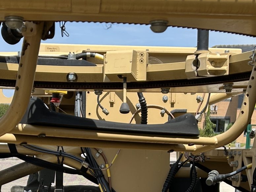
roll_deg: -1.9
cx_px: 95
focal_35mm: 86
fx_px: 636
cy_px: 229
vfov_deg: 16.5
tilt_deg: -9.3
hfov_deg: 22.7
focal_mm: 5.7
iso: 50
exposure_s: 1/2208
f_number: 1.5
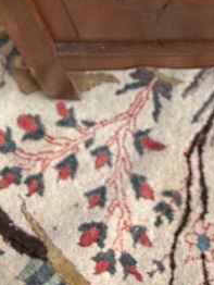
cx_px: 115
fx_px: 979
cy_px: -352
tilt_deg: -53.5
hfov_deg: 12.5
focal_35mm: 119
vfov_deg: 13.3
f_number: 1.6
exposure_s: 1/122
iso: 32
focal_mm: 5.96
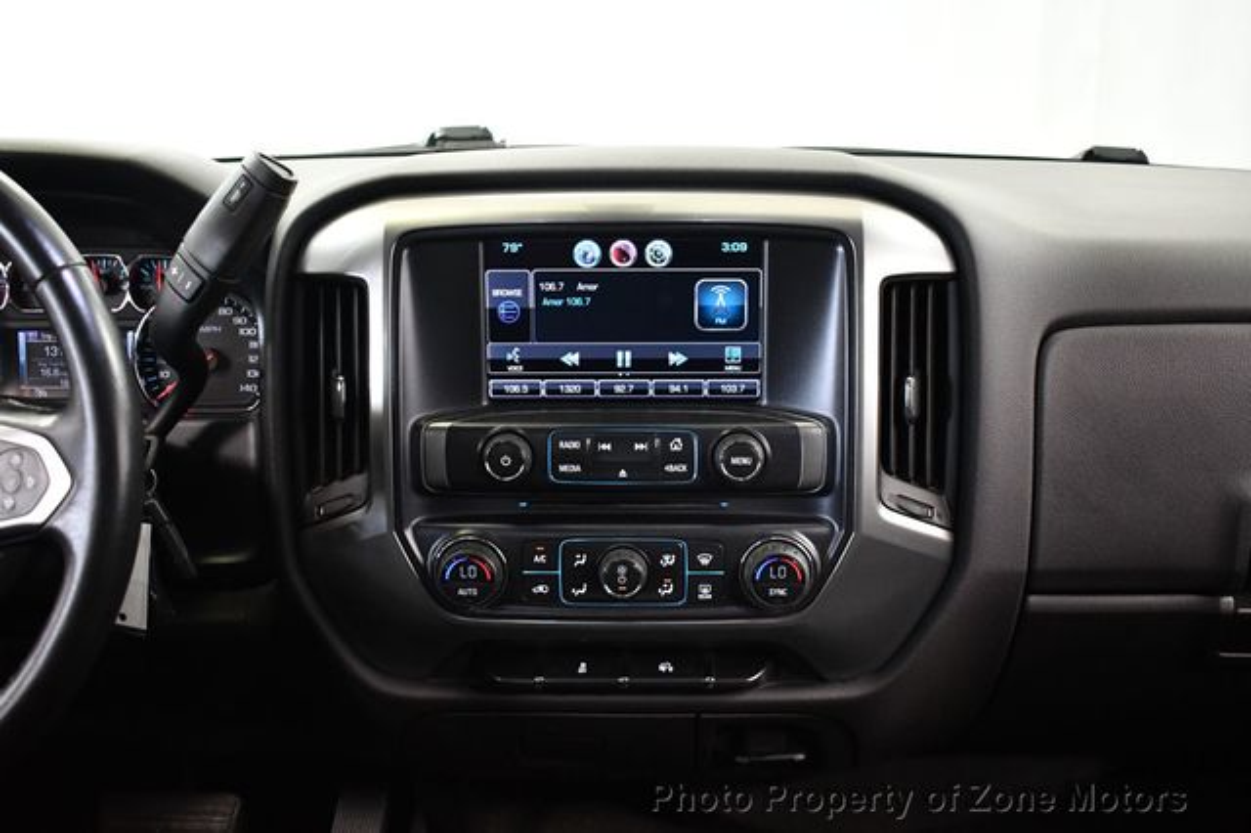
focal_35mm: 36
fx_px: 1250
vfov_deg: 36.8
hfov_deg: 53.2
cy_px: 416
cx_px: 626
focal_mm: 24
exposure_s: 1/60
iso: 3600
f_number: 4
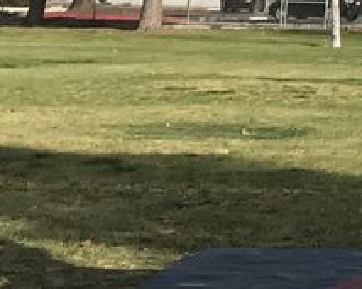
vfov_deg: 7.3
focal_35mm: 204
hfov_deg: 8.8
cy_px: -319
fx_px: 2185
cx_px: 809
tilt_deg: +8.8
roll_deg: -1.9
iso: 20
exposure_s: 1/2591
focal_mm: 3.99
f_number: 1.8
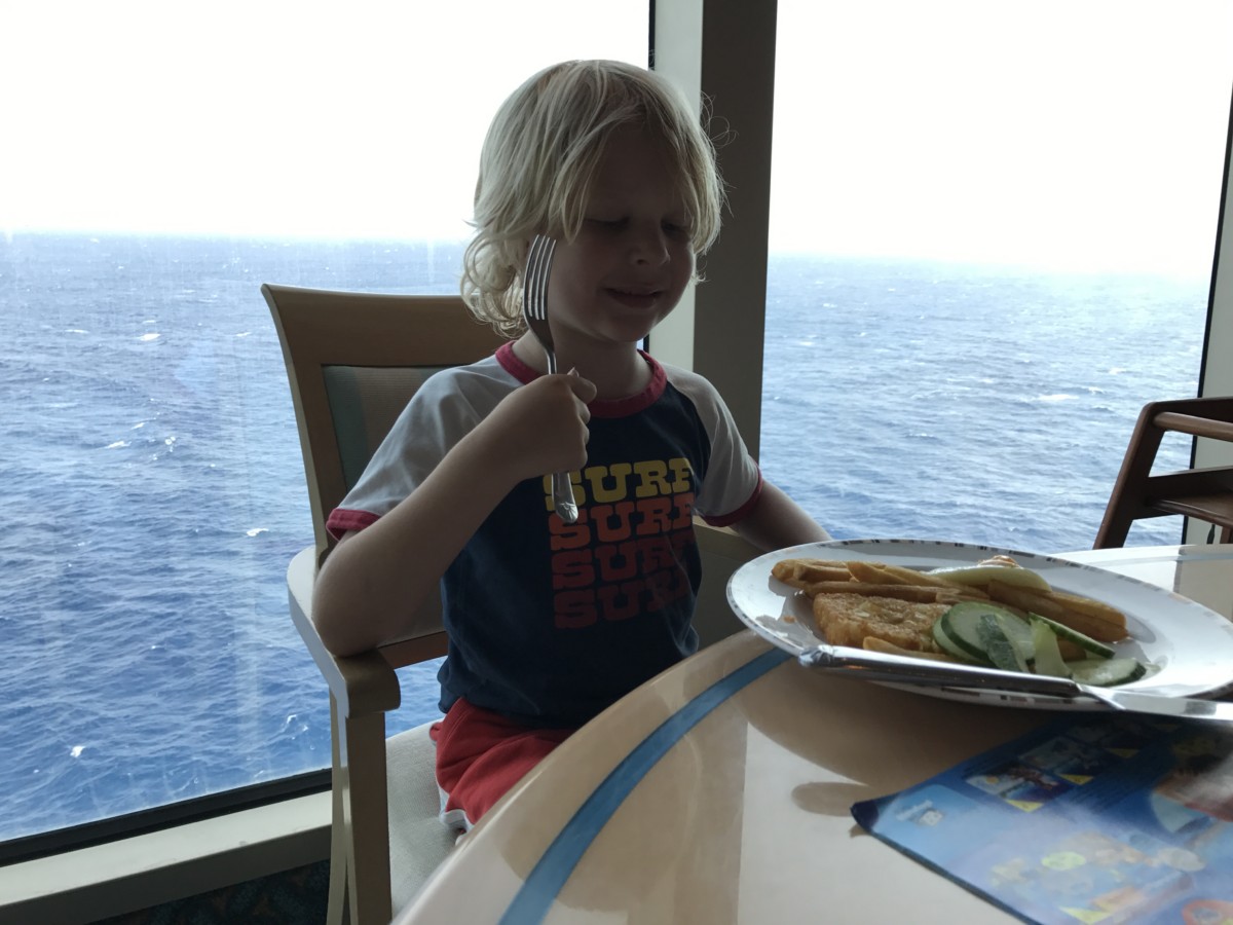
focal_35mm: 28
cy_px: 462
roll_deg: -1.1
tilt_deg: -11.3
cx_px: 616
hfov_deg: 63.4
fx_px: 997
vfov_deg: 49.7
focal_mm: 3.99
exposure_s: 1/164
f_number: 1.8
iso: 20
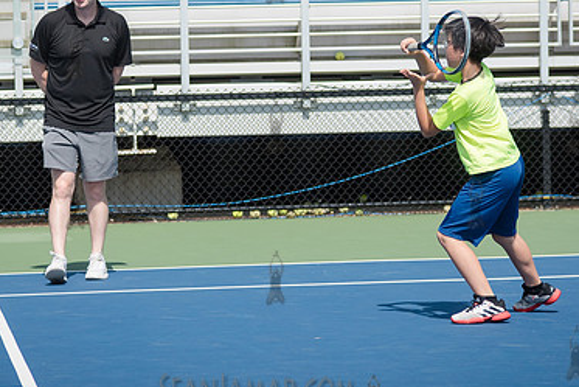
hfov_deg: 10.7
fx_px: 3089
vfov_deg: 7.2
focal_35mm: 192
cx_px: 258
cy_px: 160
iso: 200
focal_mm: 86
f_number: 3.5
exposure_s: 1/2500
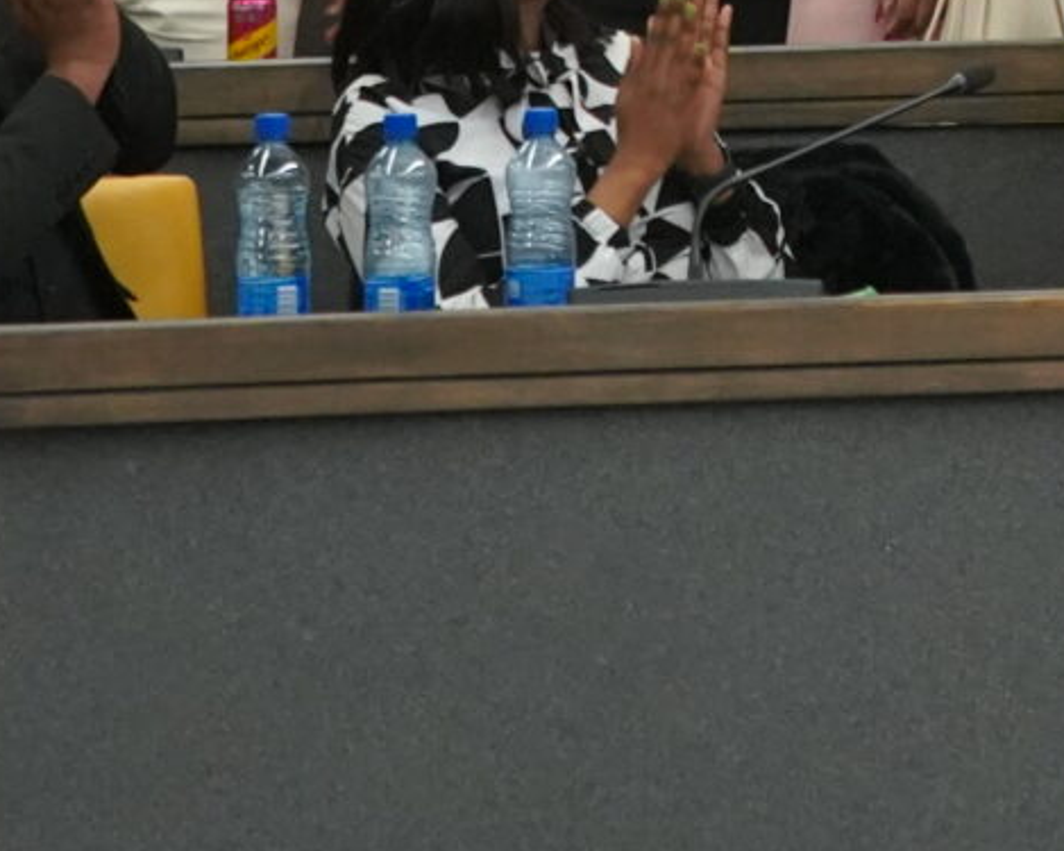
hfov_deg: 9.0
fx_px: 6612
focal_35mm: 210
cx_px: 1565
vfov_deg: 7.0
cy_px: -1072
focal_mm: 41
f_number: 4.5
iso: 5000
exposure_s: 1/160
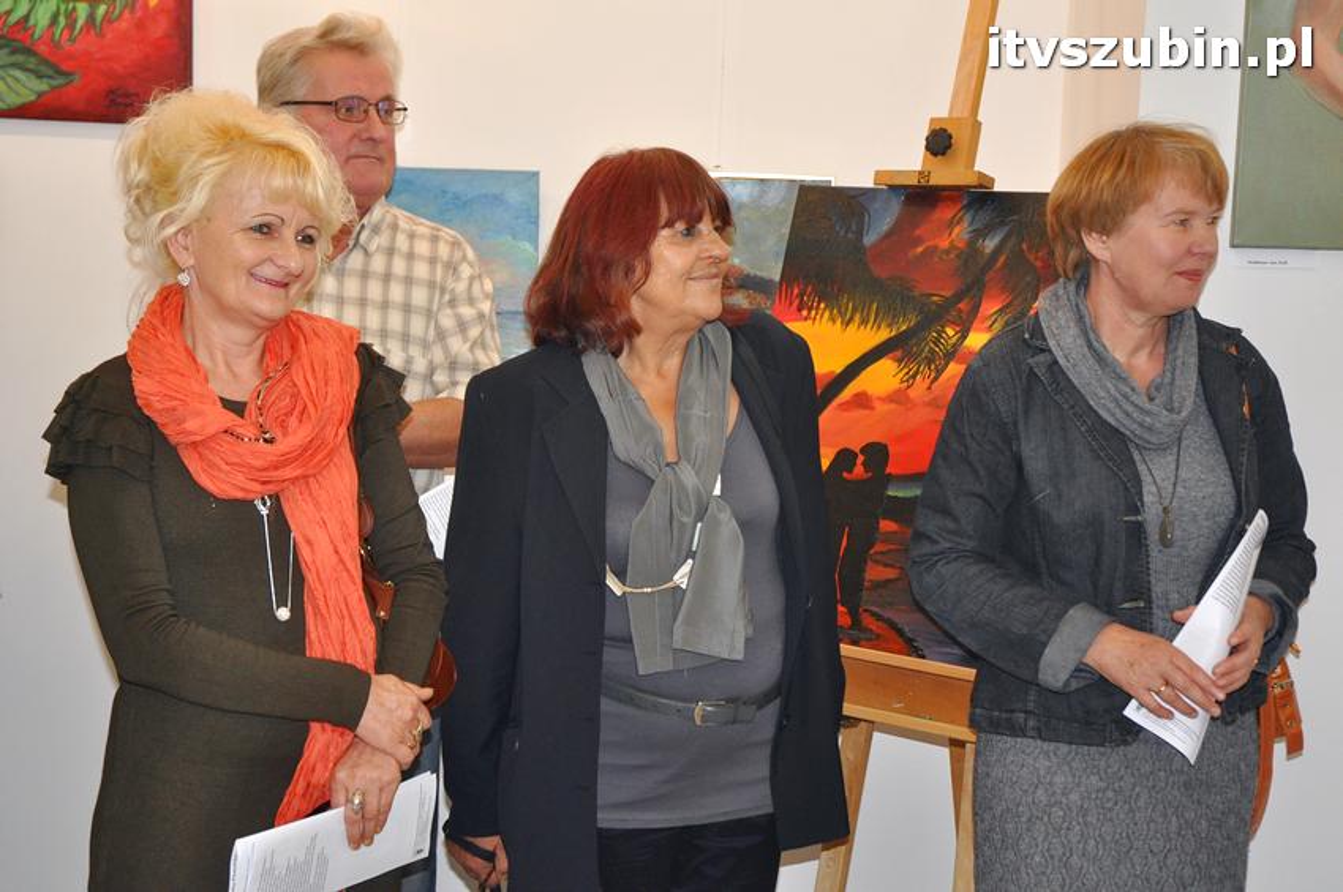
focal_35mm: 52
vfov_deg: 25.7
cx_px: 672
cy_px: 446
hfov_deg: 37.9
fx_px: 1957
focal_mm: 35
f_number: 4.2
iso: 800
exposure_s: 1/60
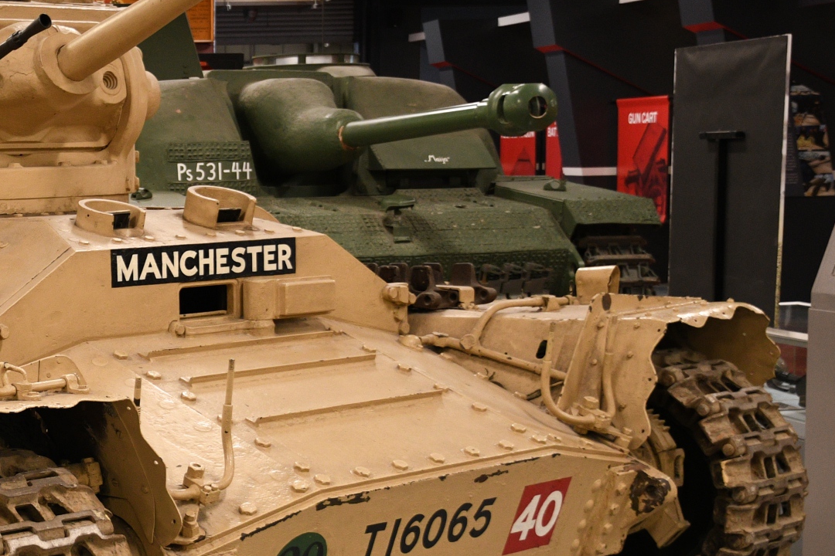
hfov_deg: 24.0
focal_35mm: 80
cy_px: 375
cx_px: -37
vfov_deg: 17.0
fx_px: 1855
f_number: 3.2
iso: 800
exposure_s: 1/40
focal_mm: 24
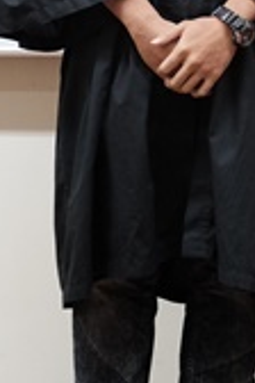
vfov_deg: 12.5
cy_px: -57
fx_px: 1710
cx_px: 319
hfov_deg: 8.4
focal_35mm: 161
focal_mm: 30.2
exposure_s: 1/150
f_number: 3.6
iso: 1600
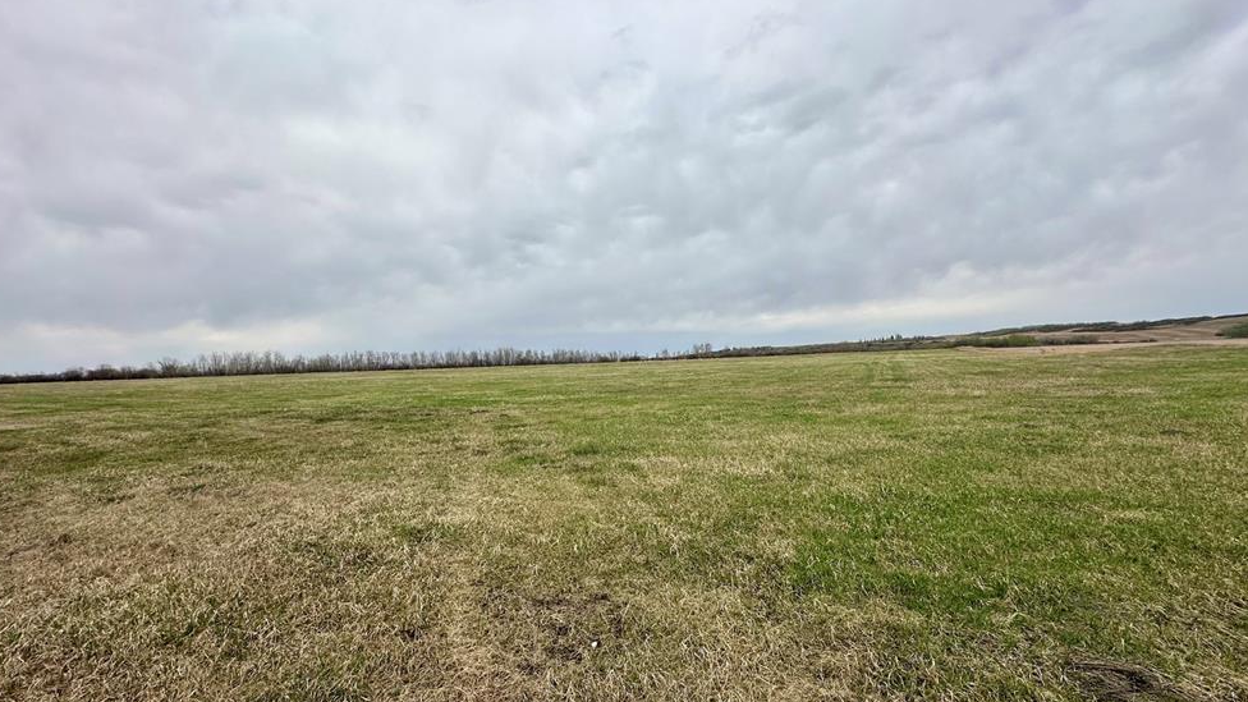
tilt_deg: -1.8
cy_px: 381
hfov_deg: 99.4
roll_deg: +2.3
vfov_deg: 67.0
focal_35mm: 16
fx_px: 529
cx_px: 638
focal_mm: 2.22
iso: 40
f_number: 2.2
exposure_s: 1/575
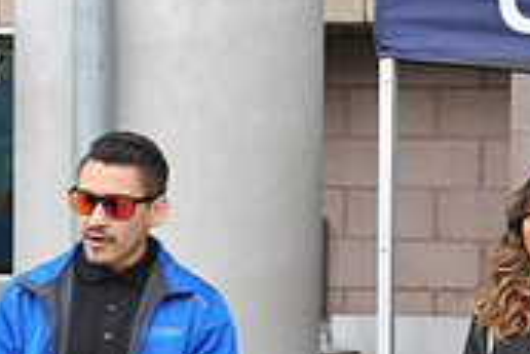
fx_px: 2976
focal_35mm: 202
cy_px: 379
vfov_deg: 6.8
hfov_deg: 9.9
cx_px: 727
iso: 200
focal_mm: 60
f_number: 5
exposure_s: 1/160
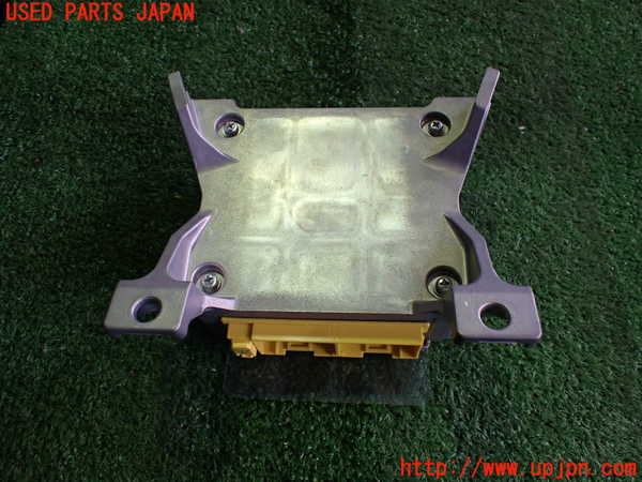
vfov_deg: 46.8
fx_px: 556
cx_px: 321
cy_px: 241
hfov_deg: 60.0
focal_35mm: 30
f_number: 2.3
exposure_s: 1/125
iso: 320
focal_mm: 5.4
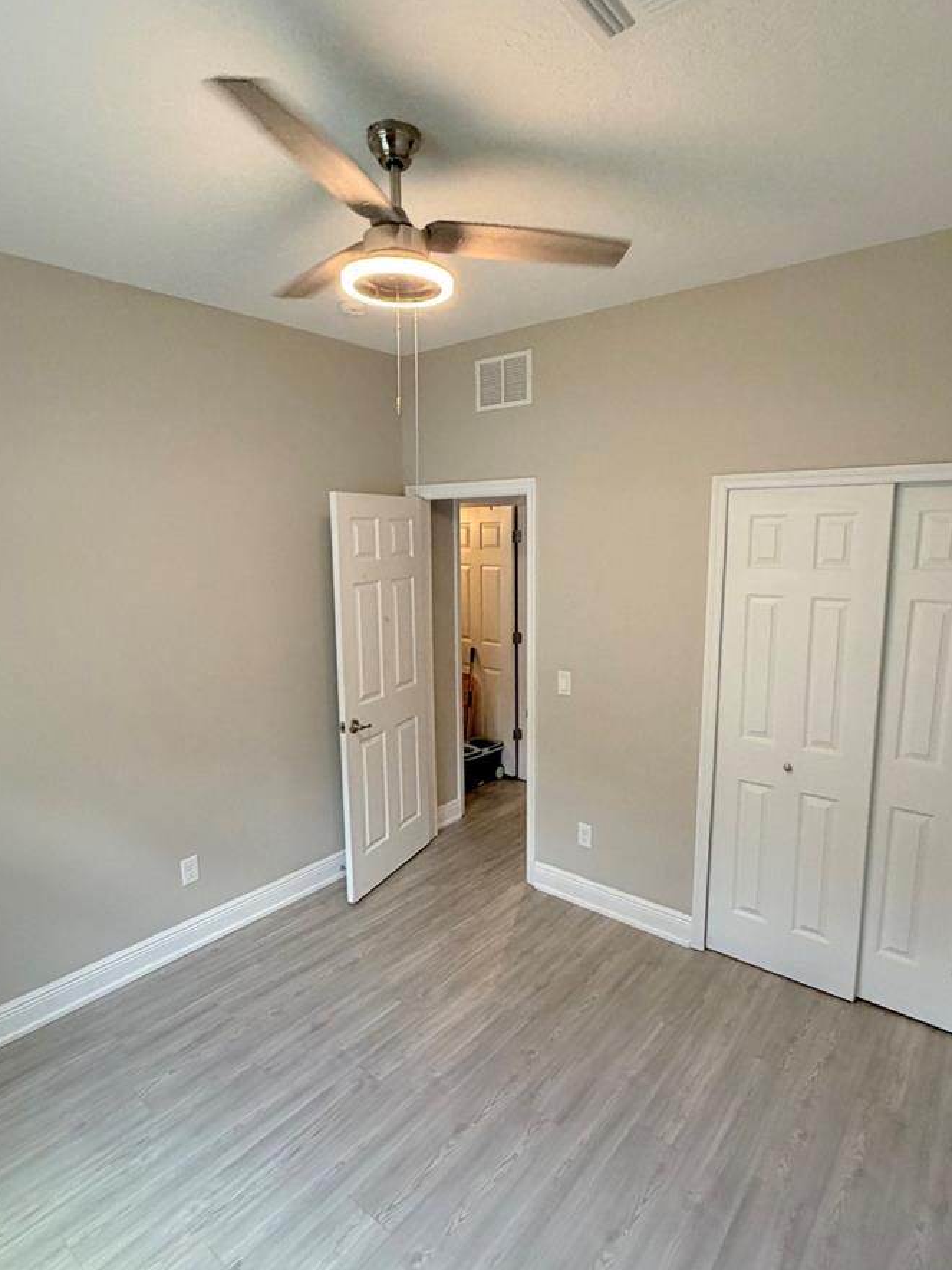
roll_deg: +0.1
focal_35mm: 19
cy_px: 649
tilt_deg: -7.3
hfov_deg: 68.6
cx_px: 498
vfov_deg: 84.7
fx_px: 697
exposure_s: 1/120
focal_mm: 2.22
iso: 320
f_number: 2.2
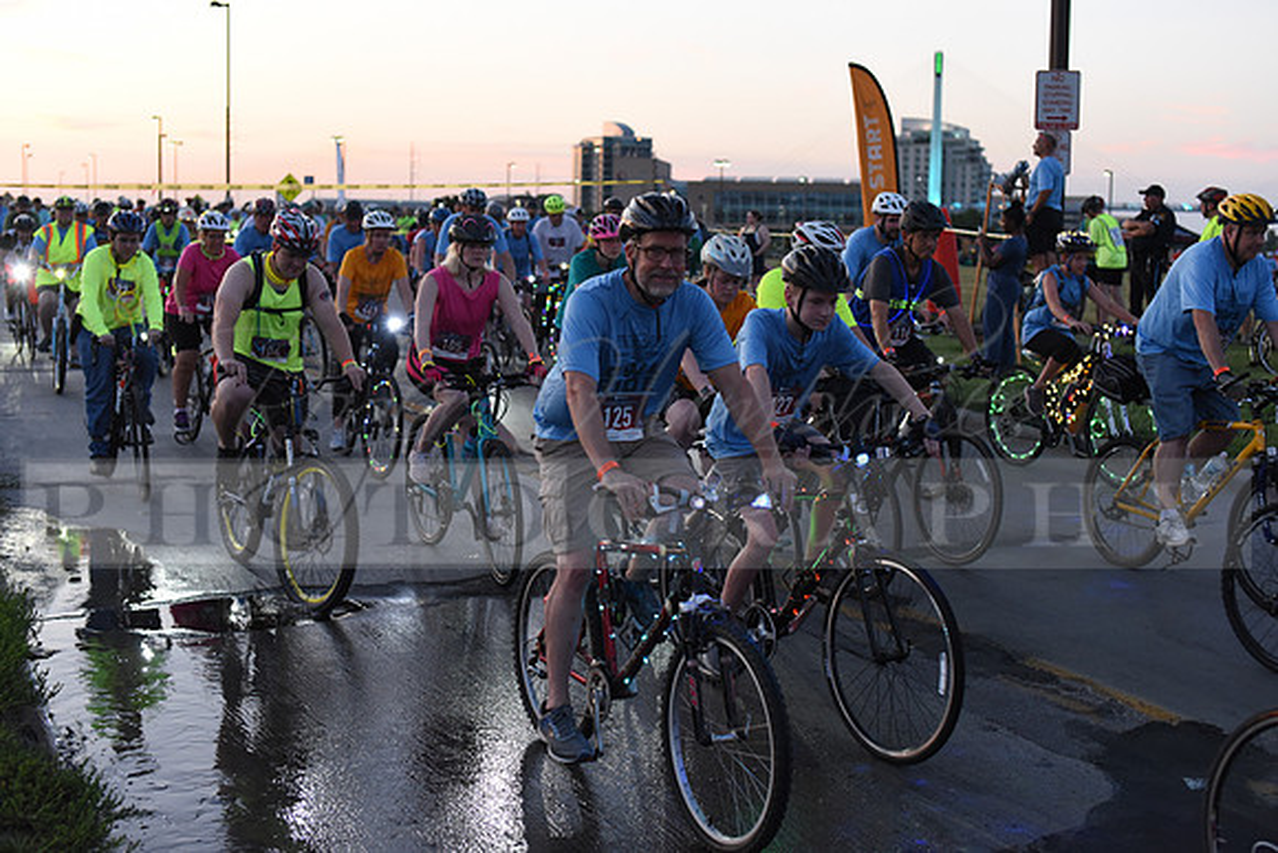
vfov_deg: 27.0
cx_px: 639
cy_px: 426
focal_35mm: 50
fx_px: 1775
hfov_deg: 39.6
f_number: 3.2
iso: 2500
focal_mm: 50
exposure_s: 1/400
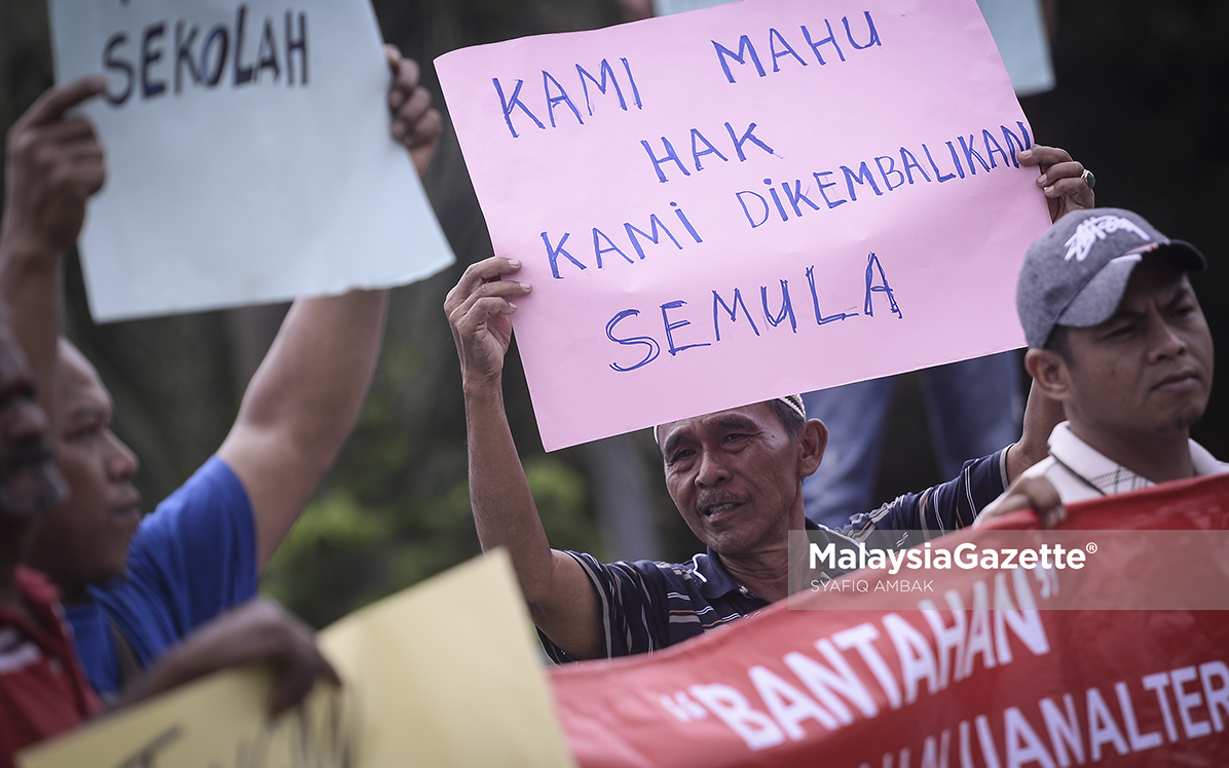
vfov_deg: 8.3
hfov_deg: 13.2
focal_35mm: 159
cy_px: 368
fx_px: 5327
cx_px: 617
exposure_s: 1/2500
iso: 200
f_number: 2.8
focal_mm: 155
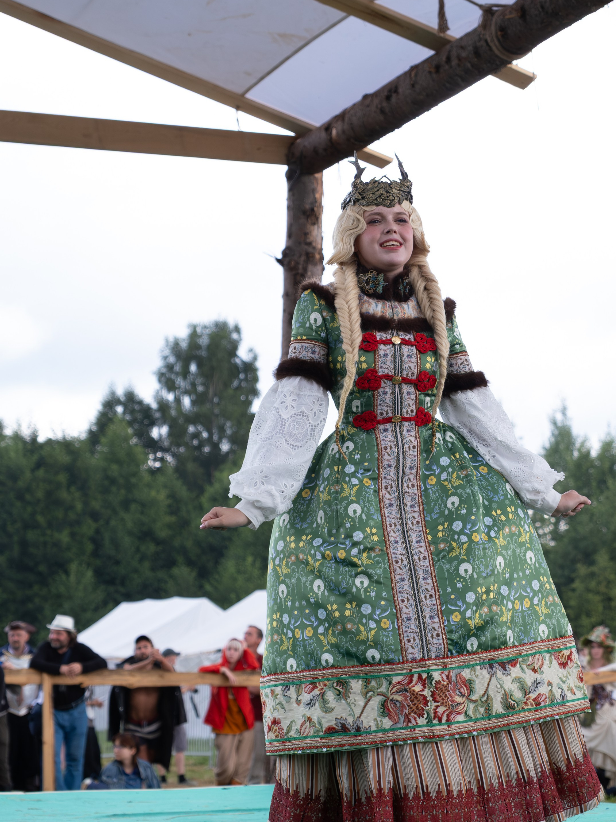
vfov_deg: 21.5
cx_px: 378
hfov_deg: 16.2
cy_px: 383
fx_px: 2159
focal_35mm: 91
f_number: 3.6
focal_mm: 44.1
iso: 800
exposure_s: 1/640
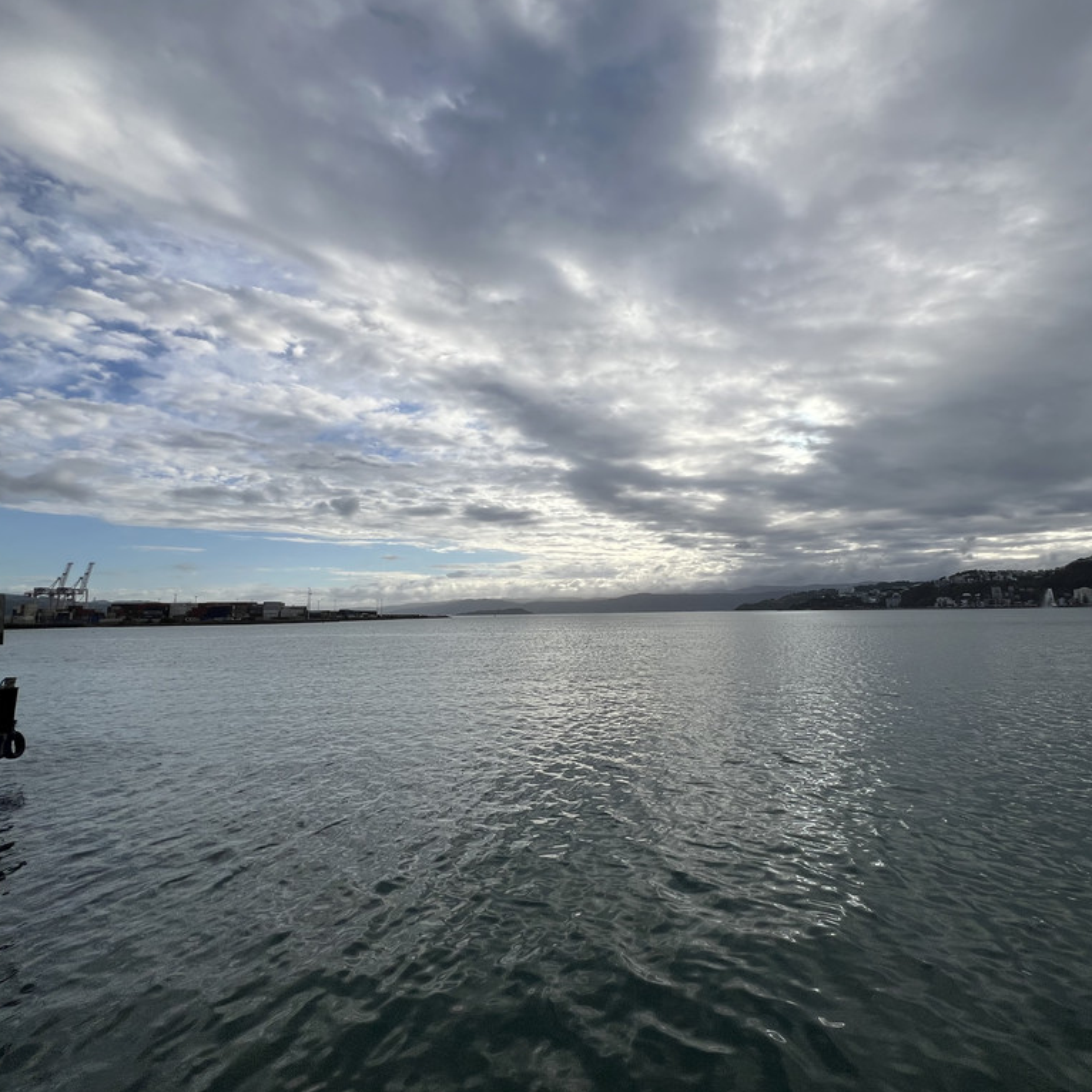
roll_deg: +1.1
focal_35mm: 16
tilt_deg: +7.5
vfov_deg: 87.4
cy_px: 530
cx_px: 659
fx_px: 571
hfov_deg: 86.3
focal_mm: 1.57
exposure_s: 1/3125
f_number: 1.8
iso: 32
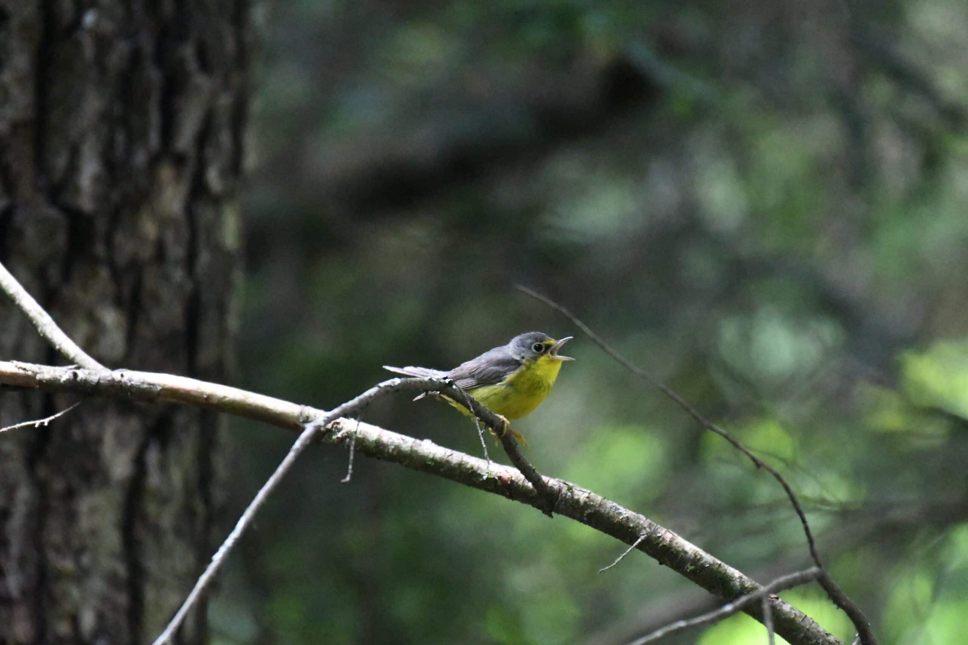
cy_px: 322
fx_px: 20166
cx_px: 484
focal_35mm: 750
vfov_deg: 1.8
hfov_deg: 2.7
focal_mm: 500
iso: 22800
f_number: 5.6
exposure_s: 1/800
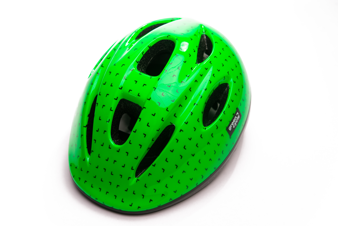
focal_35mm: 60
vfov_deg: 22.6
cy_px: 113
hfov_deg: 33.4
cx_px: 169
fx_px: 563
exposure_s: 1/80
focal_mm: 60
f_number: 6.3
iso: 100
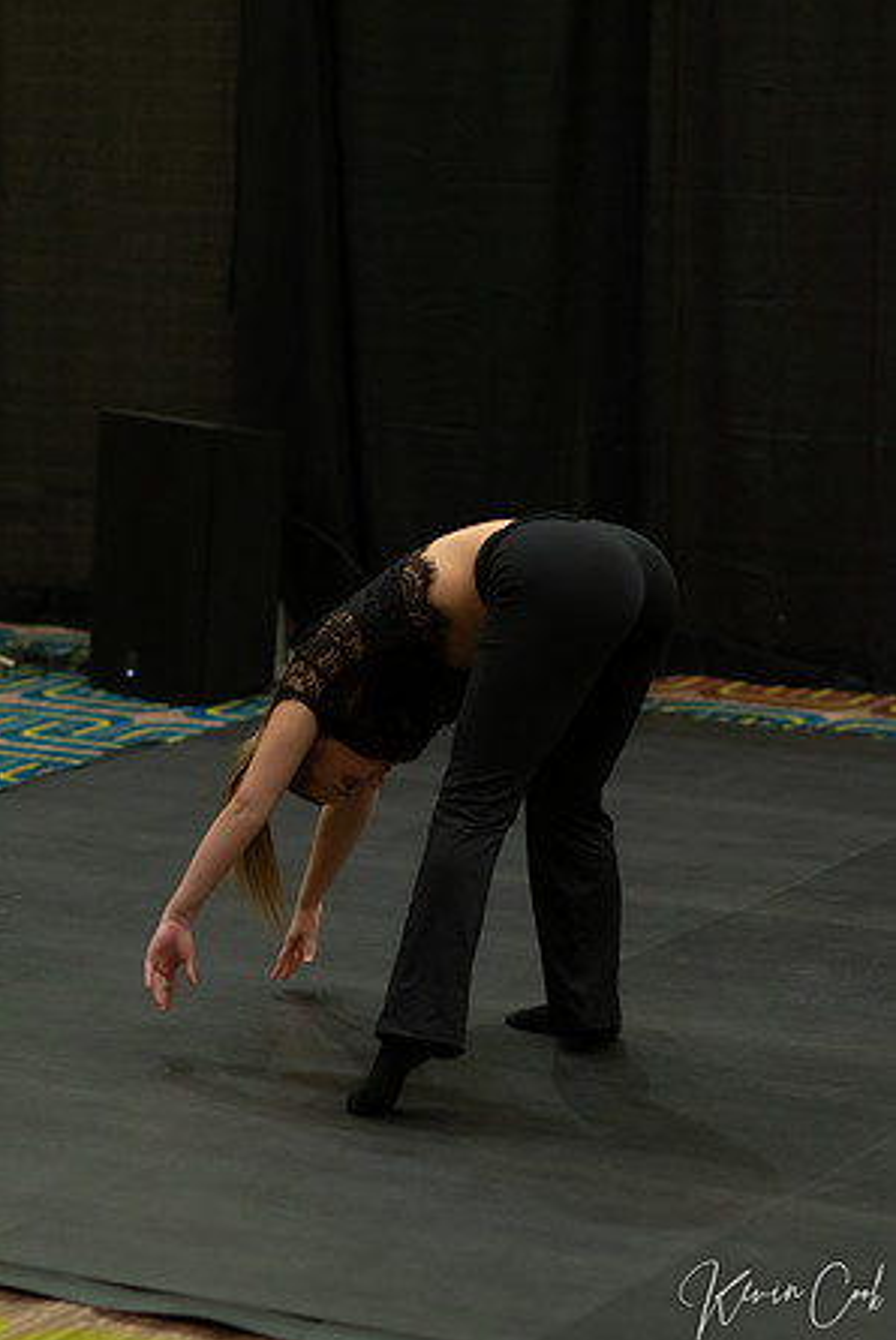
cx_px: 448
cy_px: 670
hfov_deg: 10.7
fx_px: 4771
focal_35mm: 128
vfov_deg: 16.0
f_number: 2
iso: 1250
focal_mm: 85
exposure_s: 1/640
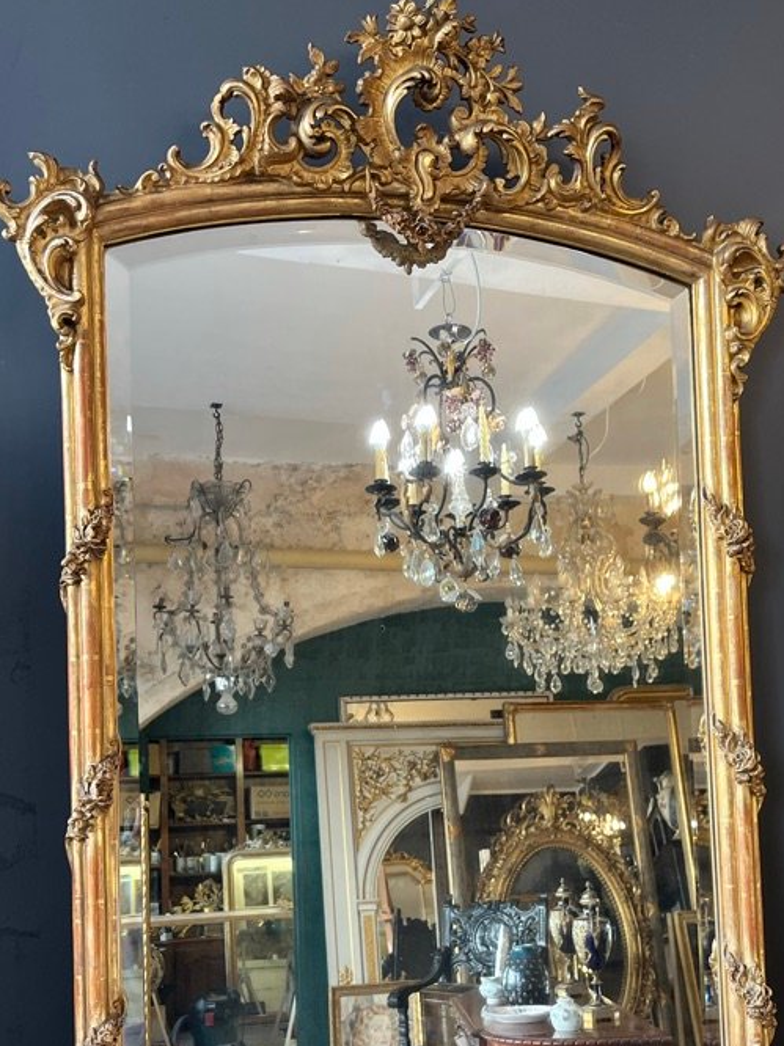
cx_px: 415
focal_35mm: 40
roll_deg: +1.5
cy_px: 675
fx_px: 1209
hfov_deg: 35.9
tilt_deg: -2.0
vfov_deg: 46.3
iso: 125
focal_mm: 5.1
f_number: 1.6
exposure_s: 1/106
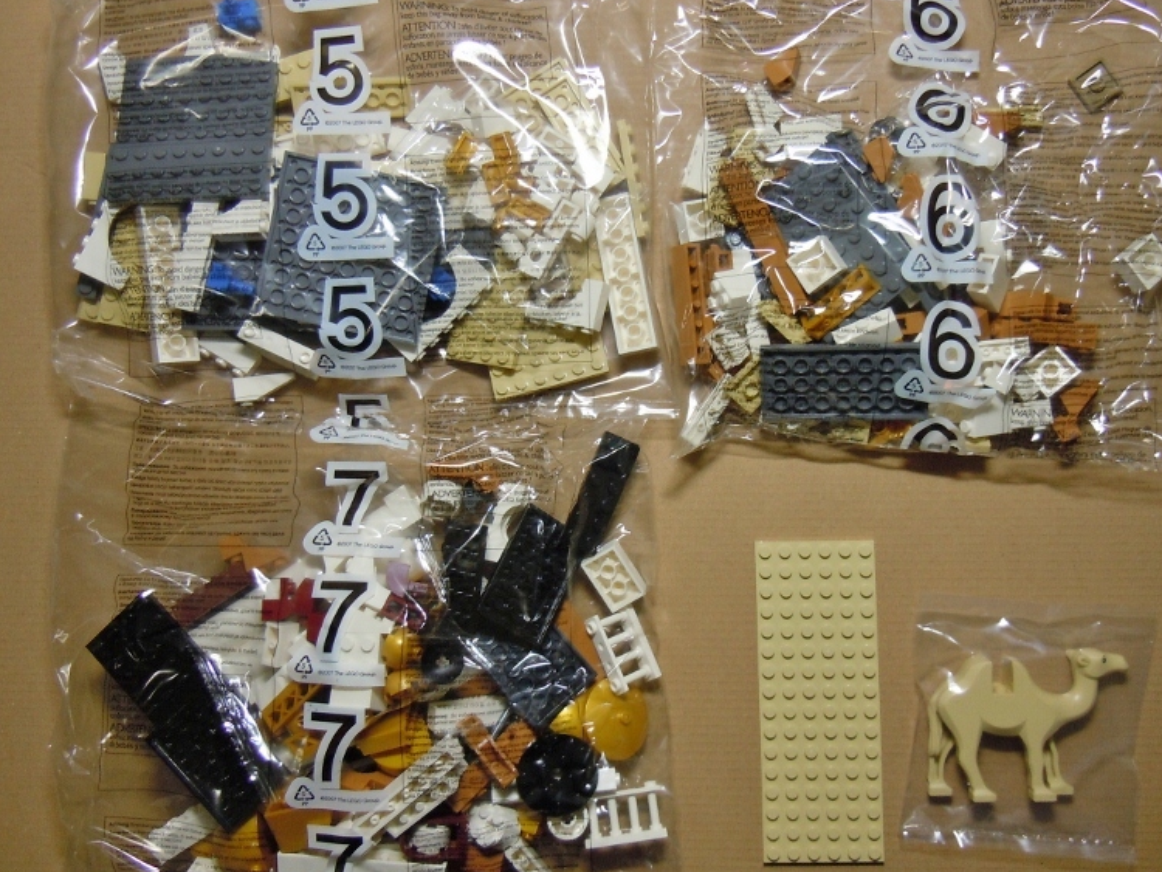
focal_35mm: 32
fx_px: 1075
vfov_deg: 44.2
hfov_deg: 56.8
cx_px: 618
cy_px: 424
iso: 200
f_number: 3.5
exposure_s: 1/20
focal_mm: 5.4
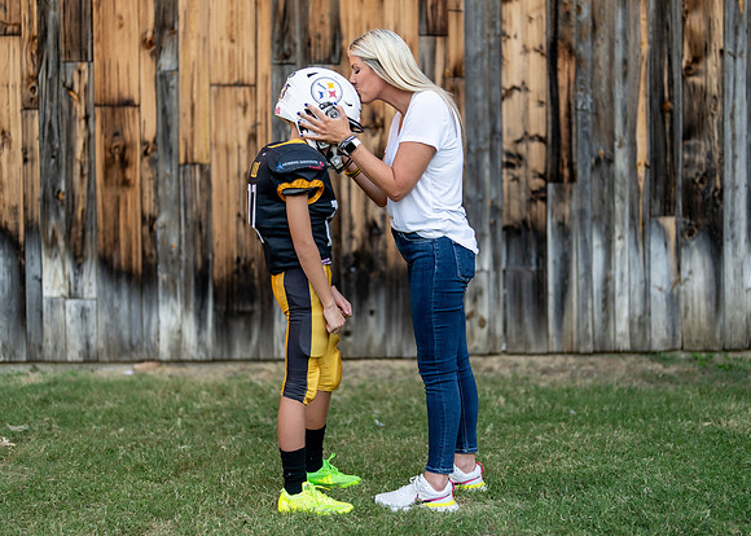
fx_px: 1184
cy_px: 284
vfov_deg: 25.5
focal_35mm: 56
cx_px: 398
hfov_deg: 35.2
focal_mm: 50
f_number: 1.2
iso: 100
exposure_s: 1/1600
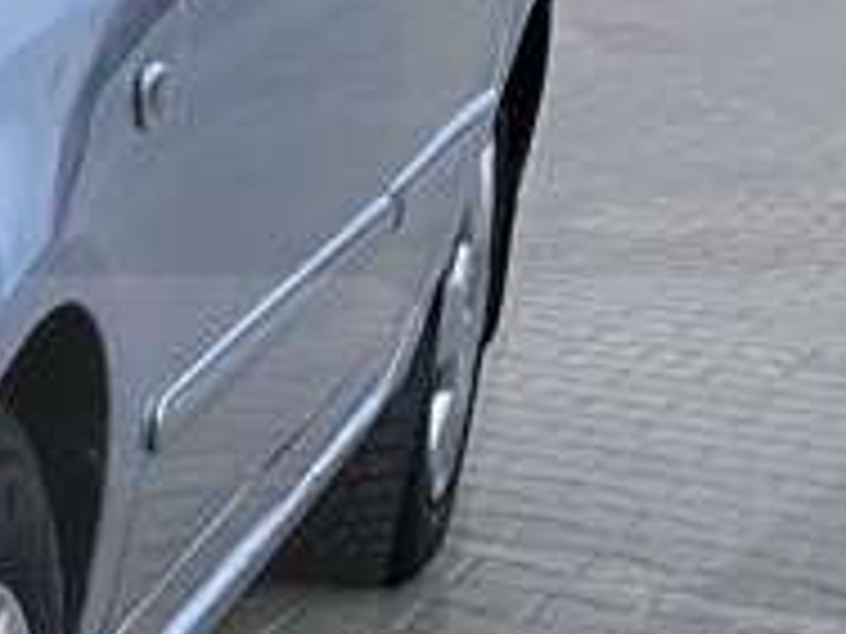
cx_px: -1098
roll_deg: -2.7
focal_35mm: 166
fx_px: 4057
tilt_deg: -14.4
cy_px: 567
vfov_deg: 8.9
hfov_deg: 10.5
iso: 125
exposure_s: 1/60
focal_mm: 4.25
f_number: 1.8
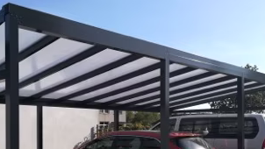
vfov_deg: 25.9
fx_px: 316
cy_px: 128
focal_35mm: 45
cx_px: 108
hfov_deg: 45.3
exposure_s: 1/921
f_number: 2.2
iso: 50
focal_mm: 3.83
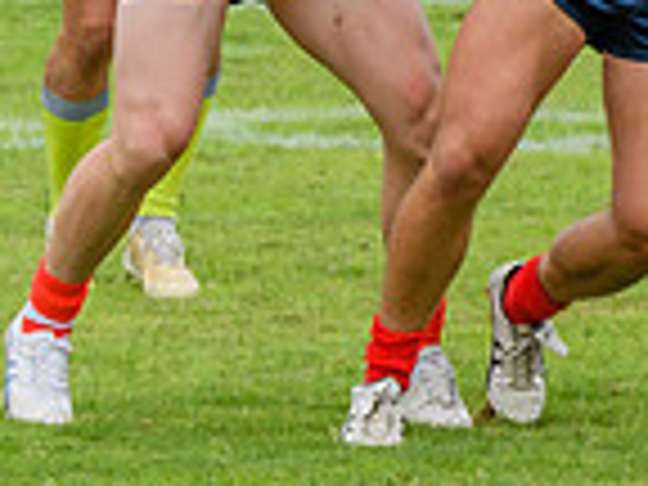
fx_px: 17578
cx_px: 785
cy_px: -493
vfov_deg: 1.6
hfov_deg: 2.1
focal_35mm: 939
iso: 800
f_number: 7.1
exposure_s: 1/2000
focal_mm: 170
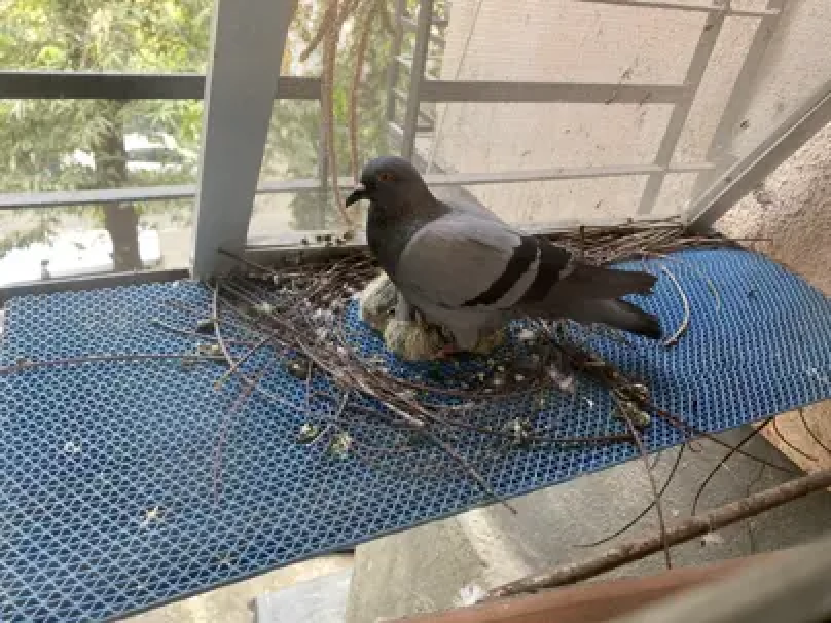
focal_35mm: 26
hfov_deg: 67.3
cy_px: 312
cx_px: 416
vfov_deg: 53.1
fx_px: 624
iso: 160
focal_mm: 4.25
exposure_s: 1/60
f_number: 1.8
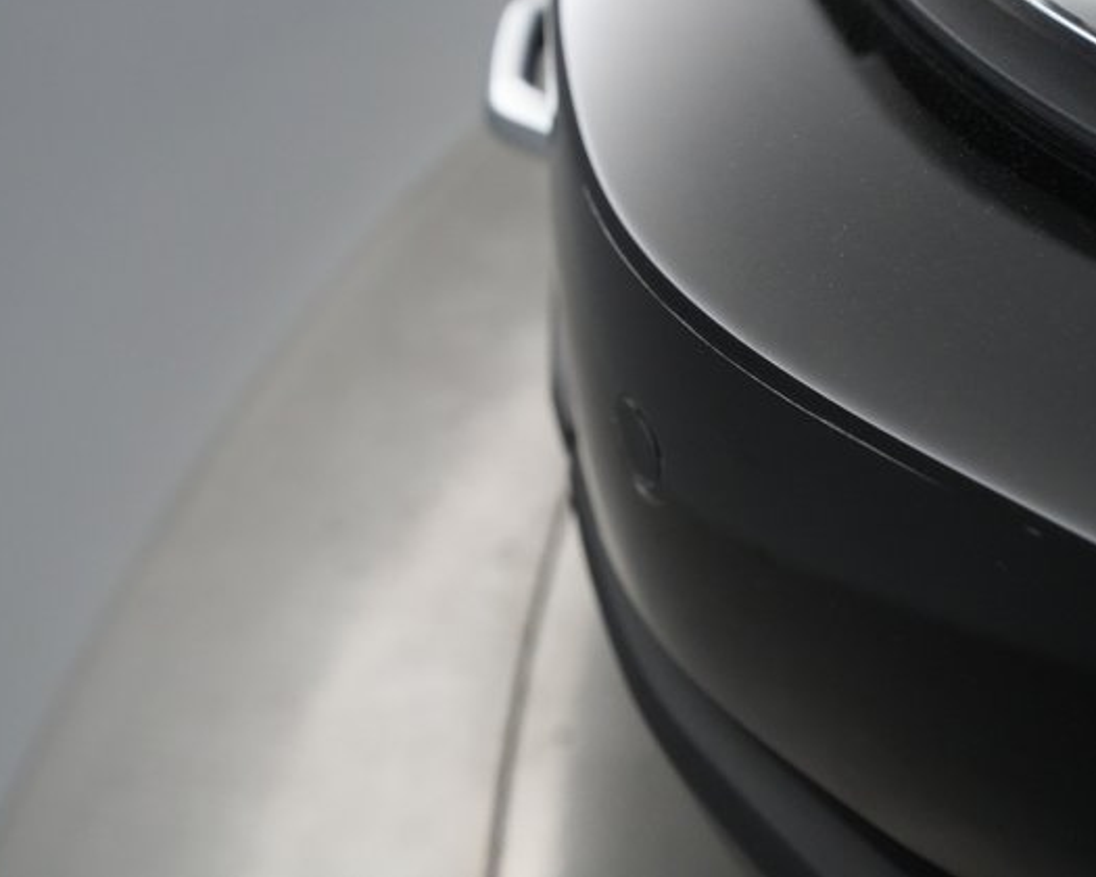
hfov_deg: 55.7
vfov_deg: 45.8
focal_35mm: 32
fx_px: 1038
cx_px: 543
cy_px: 434
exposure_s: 1/200
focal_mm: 28
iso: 10000
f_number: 5
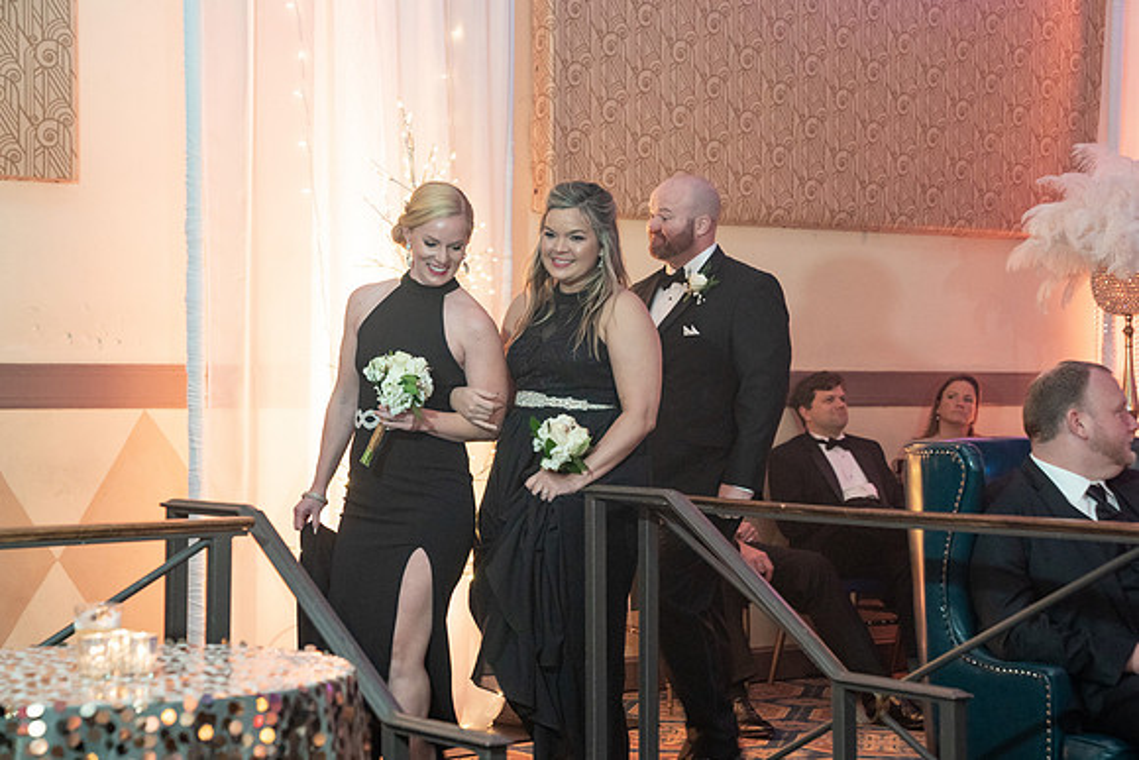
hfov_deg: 27.7
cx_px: 580
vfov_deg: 18.7
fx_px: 2312
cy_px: 373
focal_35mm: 73
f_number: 4
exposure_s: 1/100
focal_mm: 70
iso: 4000
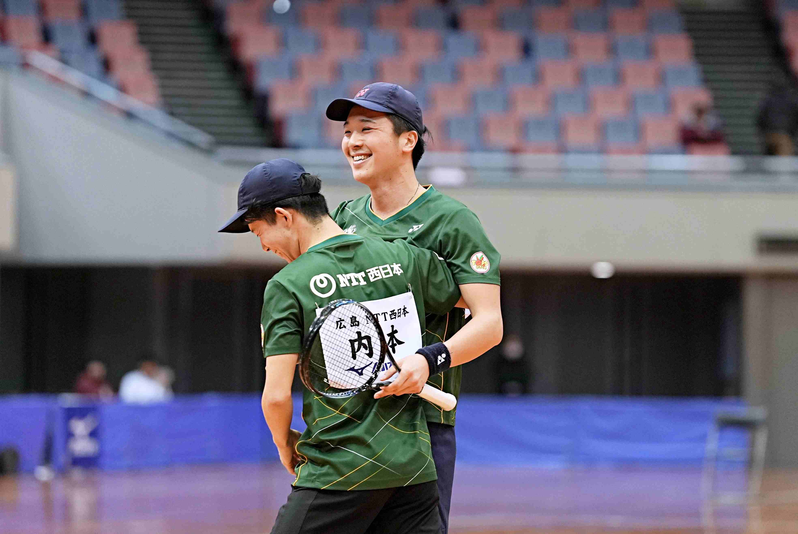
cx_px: 399
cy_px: 267
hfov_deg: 8.8
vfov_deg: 5.9
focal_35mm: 234
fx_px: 5191
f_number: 2.8
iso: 1600
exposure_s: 1/400
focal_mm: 156
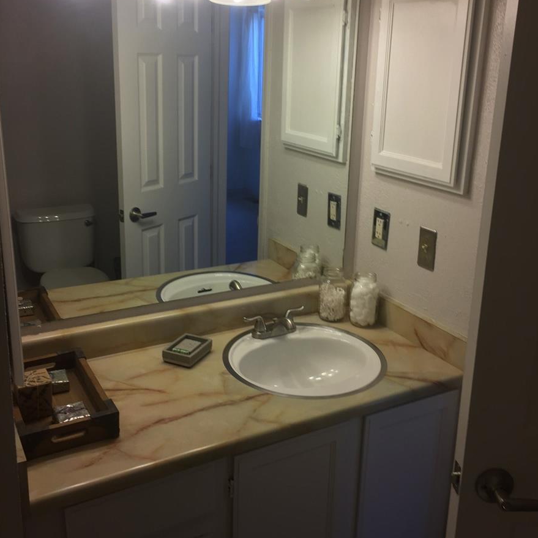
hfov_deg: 47.2
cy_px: 223
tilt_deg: -15.1
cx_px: 273
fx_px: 615
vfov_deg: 47.0
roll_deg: -2.1
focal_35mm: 35
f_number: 2.2
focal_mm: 4.15
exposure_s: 1/40
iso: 32
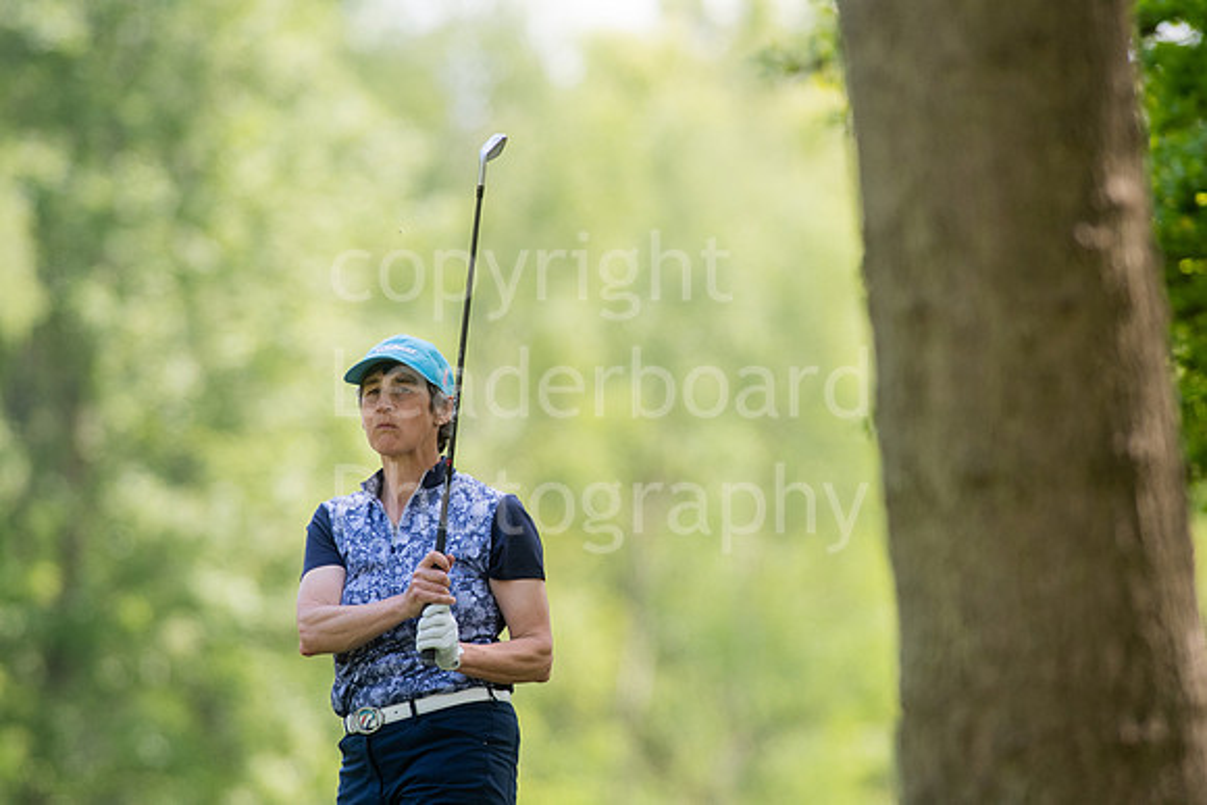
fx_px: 15090
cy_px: 402
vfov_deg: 3.1
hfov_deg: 4.6
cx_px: 604
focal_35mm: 450
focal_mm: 300
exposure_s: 1/1600
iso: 640
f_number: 4.5
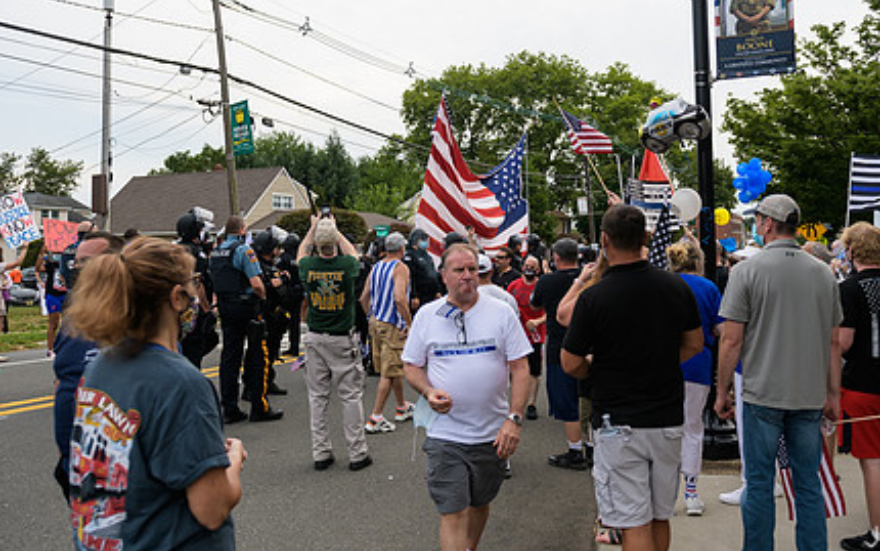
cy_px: 196
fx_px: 792
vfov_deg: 38.0
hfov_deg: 58.1
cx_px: 467
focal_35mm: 33
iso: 200
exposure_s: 1/320
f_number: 3.2
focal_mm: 24
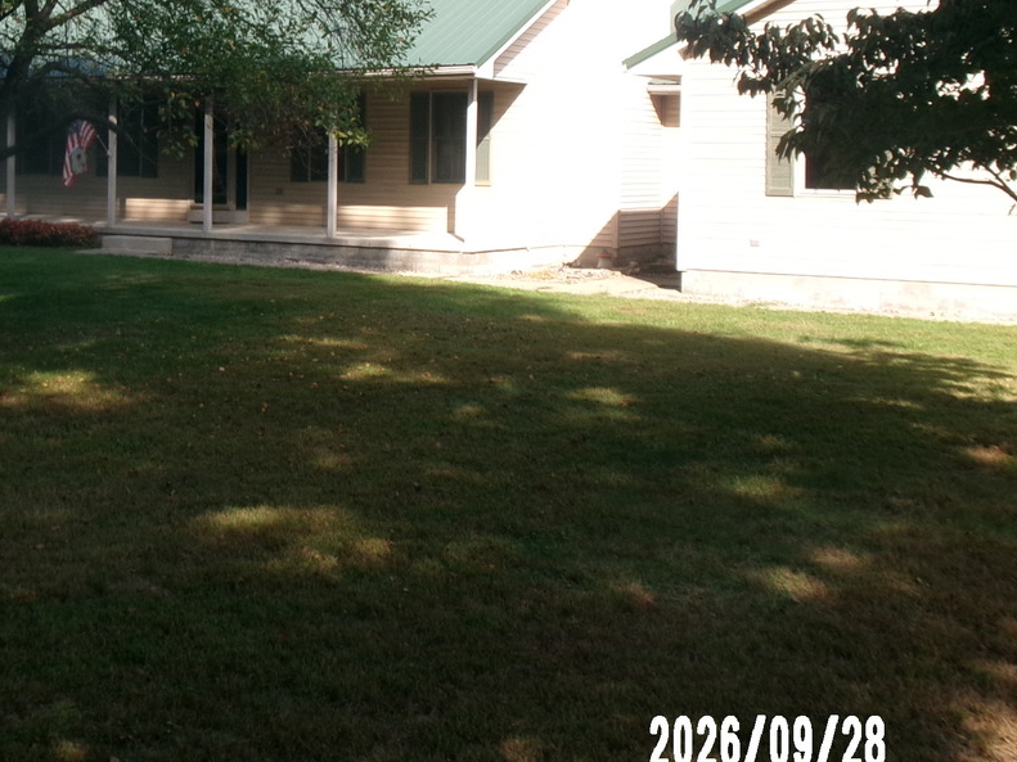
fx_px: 1498
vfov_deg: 28.2
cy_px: 202
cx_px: 251
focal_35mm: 51
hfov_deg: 36.6
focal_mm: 5.1
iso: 100
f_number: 10.8
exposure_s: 1/45
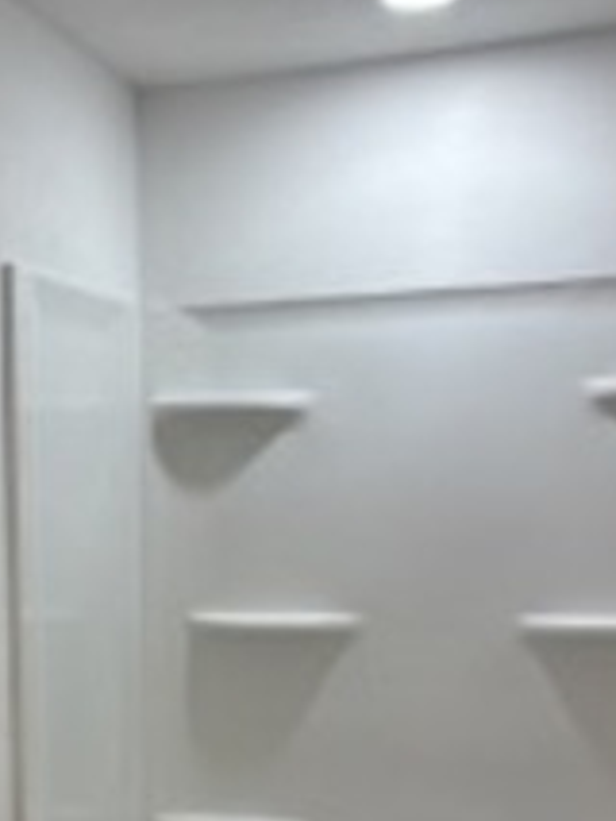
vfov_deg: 30.3
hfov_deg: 23.6
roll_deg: -0.4
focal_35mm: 61
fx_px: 1446
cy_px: 740
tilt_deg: -9.9
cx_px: 98
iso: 100
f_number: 1.6
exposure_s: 1/120
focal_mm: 5.96
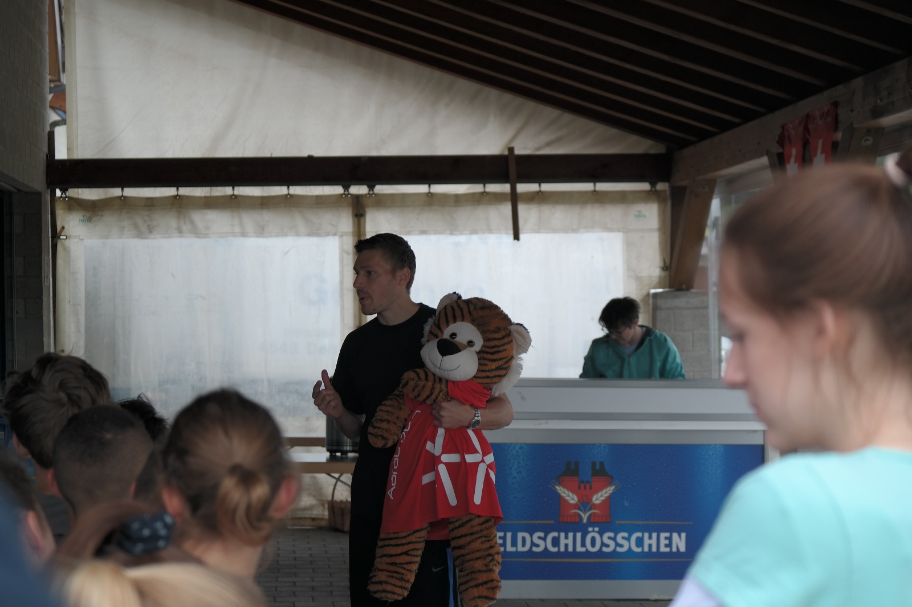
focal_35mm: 83
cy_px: 304
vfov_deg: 16.4
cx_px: 456
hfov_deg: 24.5
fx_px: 2102
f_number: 4
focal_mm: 54
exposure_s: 1/160
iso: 100
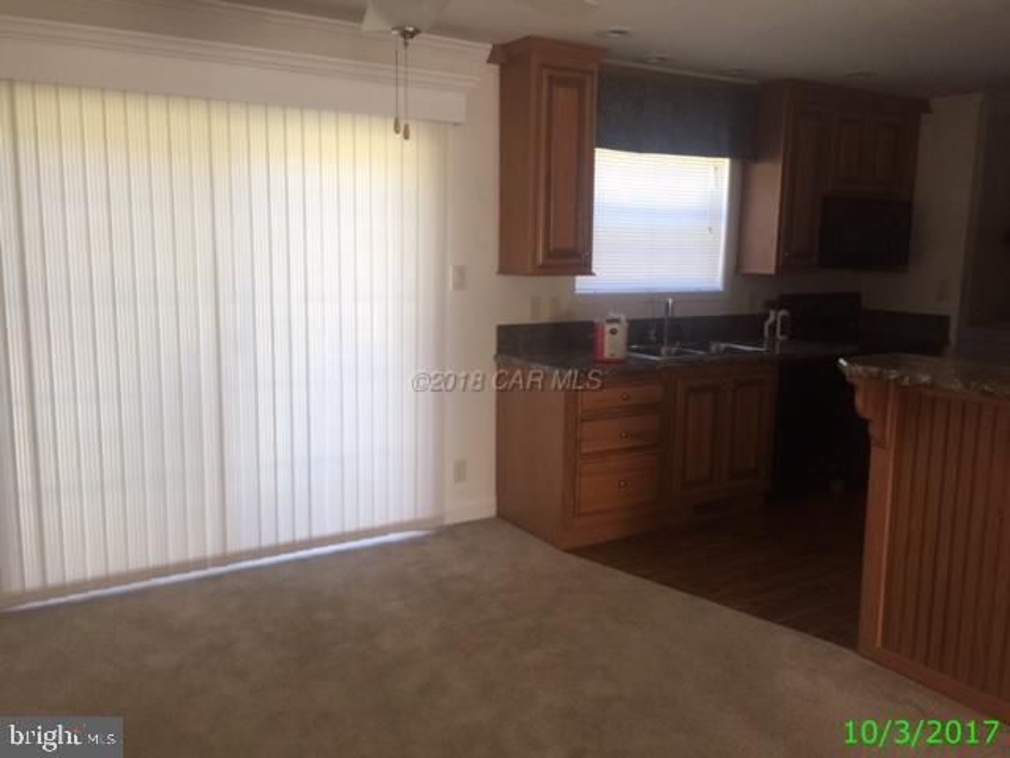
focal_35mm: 29
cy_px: 379
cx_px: 505
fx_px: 846
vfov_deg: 48.2
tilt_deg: -9.1
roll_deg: -0.7
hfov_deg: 61.7
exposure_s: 1/30
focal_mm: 4.15
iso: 32
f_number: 2.2
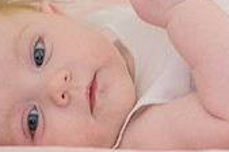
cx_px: 4
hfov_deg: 8.5
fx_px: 1530
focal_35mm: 241
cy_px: 58
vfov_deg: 5.7
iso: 1600
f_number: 3.2
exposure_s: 1/125
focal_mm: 70
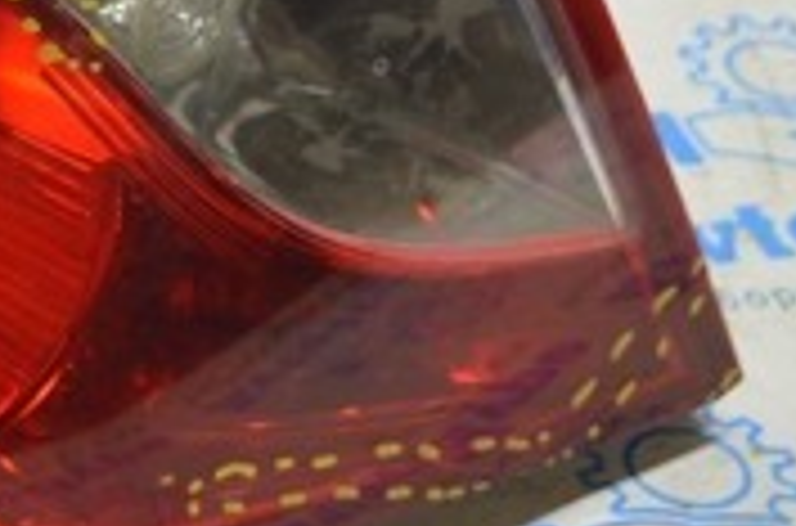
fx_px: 3594
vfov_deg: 8.3
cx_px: -598
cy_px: -83
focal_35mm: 163
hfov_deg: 11.8
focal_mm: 30
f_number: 5.6
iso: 400
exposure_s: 1/20
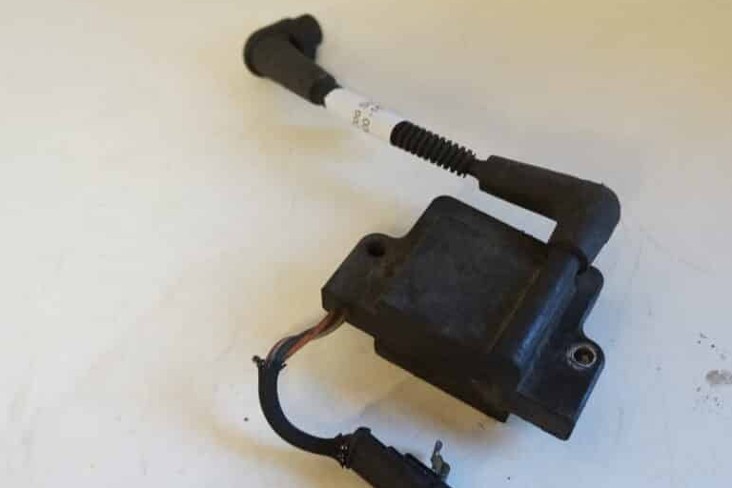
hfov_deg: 48.4
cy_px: 267
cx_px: 396
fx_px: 813
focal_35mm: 40
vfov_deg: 33.4
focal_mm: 20
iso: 1250
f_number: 4
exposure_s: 1/60
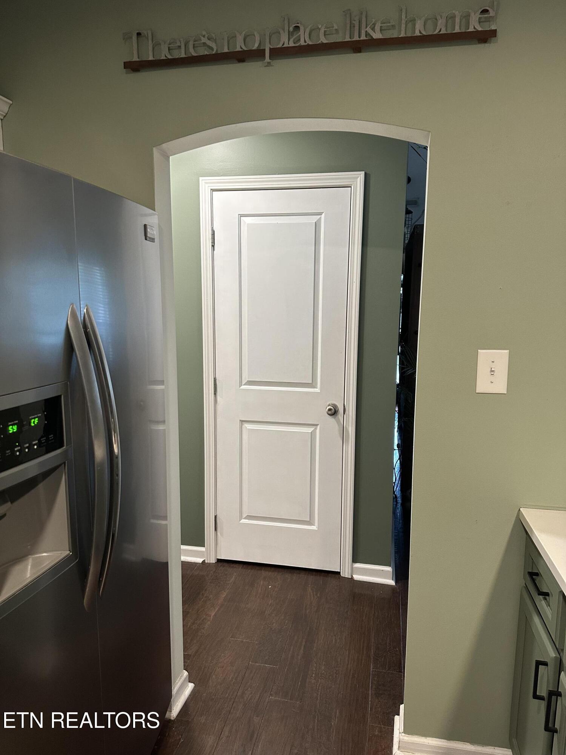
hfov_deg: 56.8
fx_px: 523
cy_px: 378
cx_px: 283
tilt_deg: -8.3
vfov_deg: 71.6
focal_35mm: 24
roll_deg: -0.3
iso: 250
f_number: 1.78
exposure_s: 1/60
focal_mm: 6.86
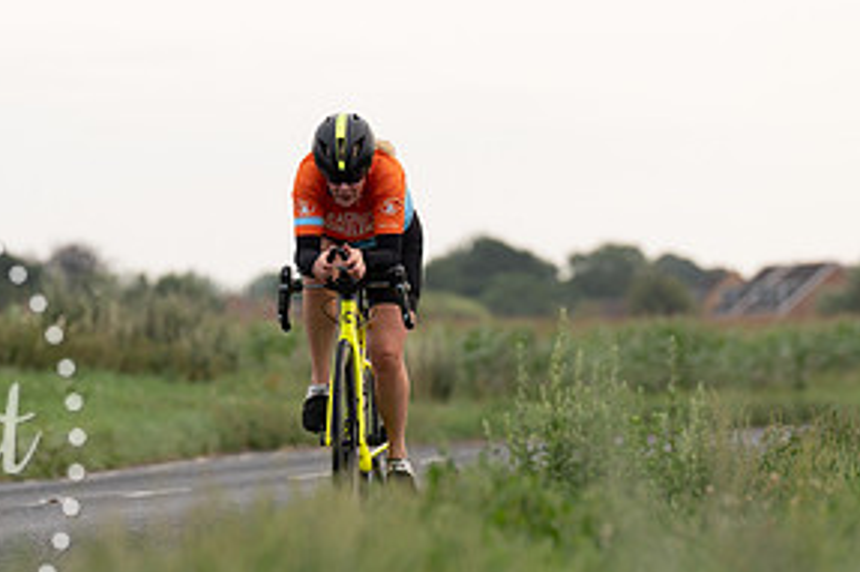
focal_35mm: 404
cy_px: 289
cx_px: 270
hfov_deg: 5.1
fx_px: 9645
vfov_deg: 3.4
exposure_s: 1/800
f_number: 4.5
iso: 250
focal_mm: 200
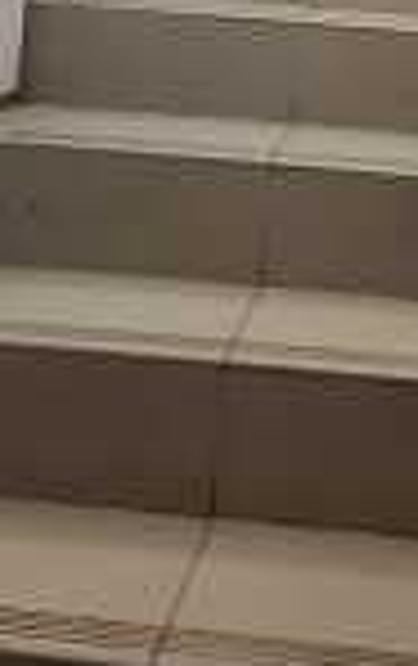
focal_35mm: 66
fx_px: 1198
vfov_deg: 26.3
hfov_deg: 19.5
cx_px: 353
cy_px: -205
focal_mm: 6.4
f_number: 1.8
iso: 200
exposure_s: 1/100
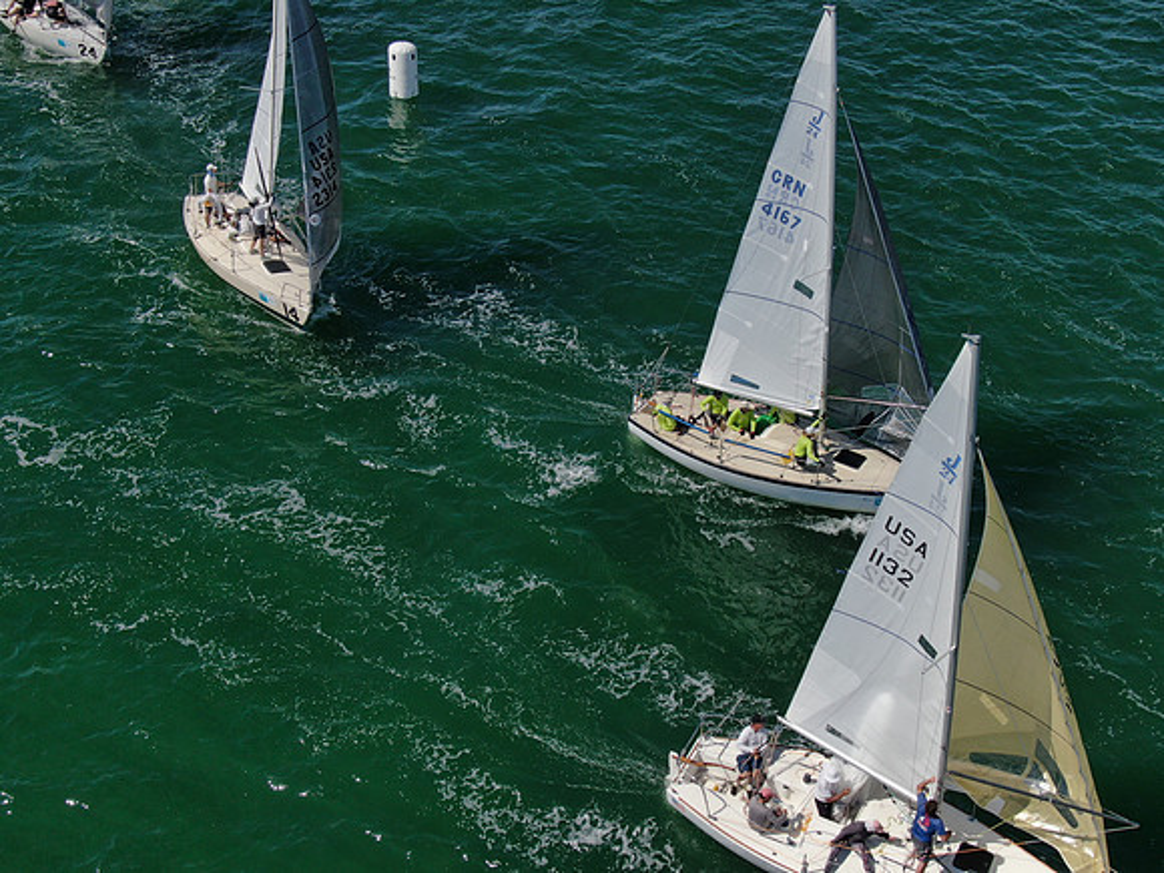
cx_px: 582
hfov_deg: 40.4
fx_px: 1580
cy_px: 436
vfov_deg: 30.9
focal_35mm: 47
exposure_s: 1/1600
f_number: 3.8
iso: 100
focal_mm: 8.42
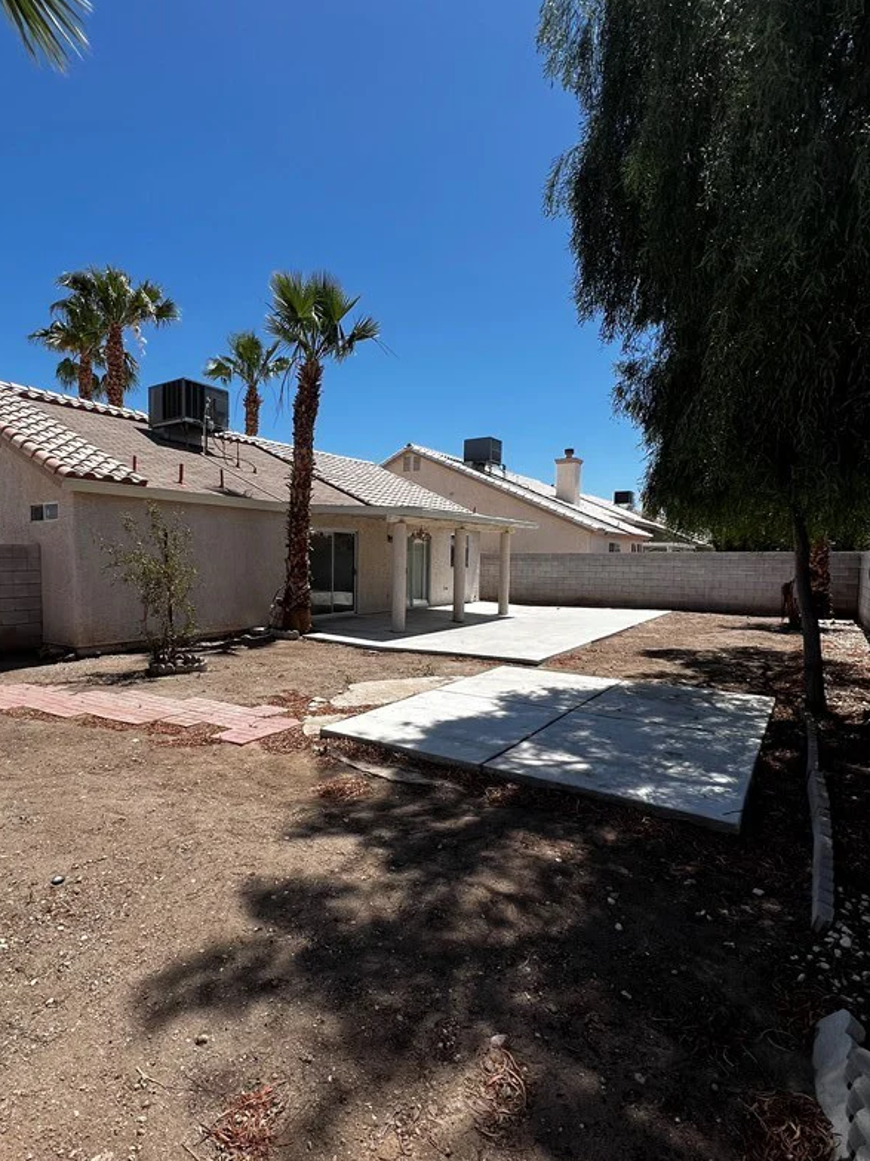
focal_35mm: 17
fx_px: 570
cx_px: 372
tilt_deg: -5.4
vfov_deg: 91.0
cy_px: 606
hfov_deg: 74.3
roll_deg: -0.6
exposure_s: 1/2016
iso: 32
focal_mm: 1.57
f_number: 1.8
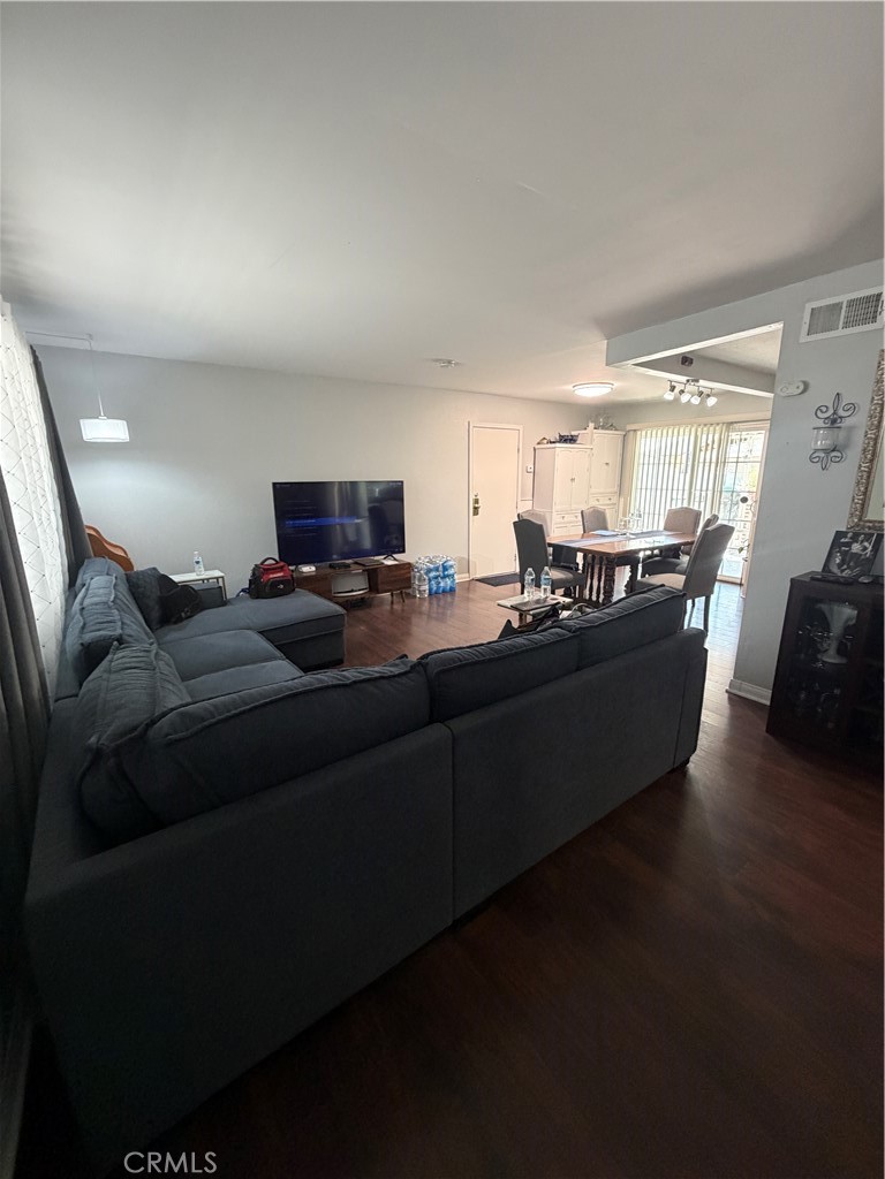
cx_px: 442
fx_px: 477
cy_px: 590
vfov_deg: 102.1
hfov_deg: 85.7
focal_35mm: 14
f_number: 2.2
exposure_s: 1/60
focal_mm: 2.22
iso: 500
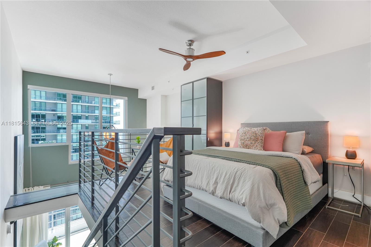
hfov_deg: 96.7
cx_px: 186
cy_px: 124
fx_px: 165
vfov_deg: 73.7
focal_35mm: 16
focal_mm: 16
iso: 640
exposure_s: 1/100
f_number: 4
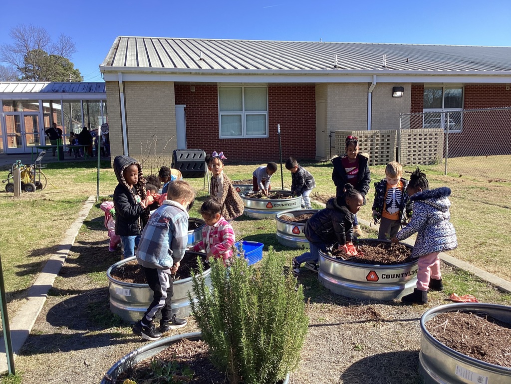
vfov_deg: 45.4
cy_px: 192
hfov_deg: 58.4
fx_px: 458
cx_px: 256
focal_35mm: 31
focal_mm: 3.3
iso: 25
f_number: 2.4
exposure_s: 1/604
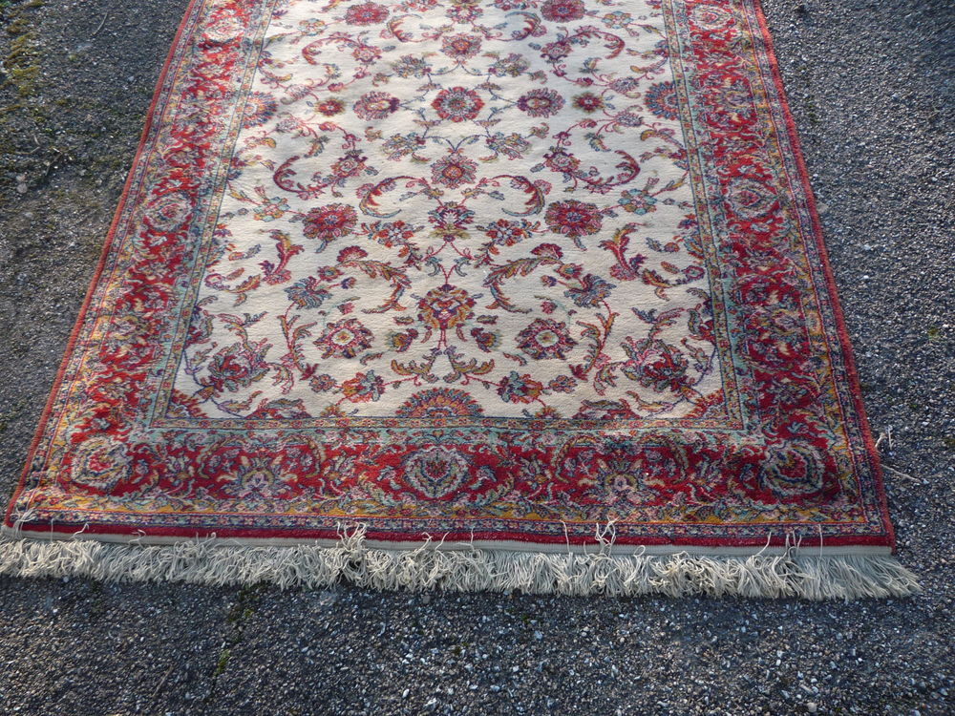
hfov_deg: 60.0
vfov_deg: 46.8
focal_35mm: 30
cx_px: 478
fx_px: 828
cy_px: 358
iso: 100
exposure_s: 1/100
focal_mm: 5.2
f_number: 3.3
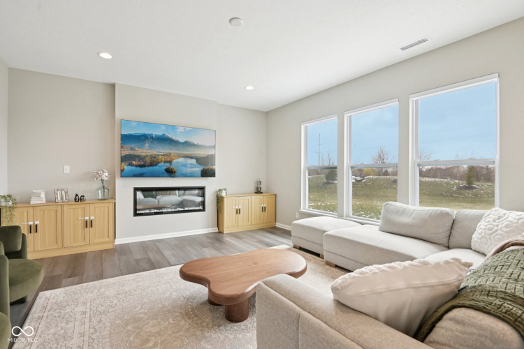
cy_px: 174
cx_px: 262
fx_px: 233
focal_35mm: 16
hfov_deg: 96.7
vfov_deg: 73.7
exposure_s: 1/30
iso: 100
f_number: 8
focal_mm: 16
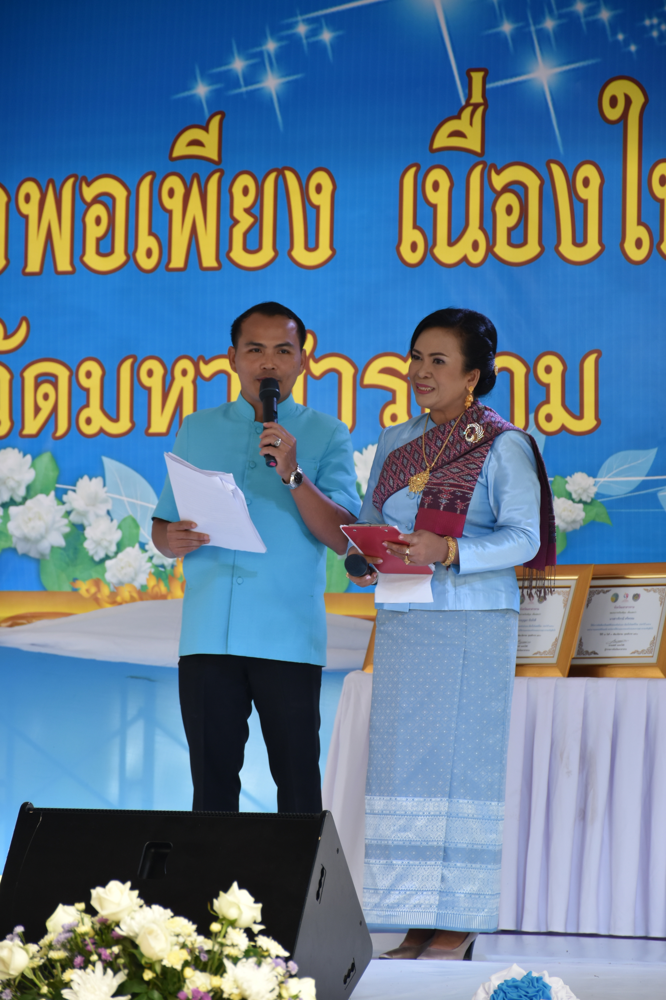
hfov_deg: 8.2
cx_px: 333
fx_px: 4662
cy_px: 500
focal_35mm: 168
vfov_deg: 12.2
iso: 400
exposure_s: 1/125
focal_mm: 112
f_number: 5.6
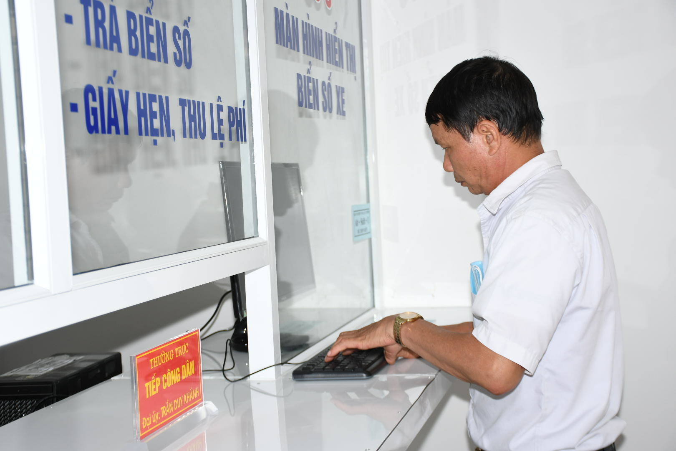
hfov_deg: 37.9
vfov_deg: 25.8
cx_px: 338
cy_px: 226
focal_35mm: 52
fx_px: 986
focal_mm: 35
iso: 250
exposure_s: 1/200
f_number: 4.2
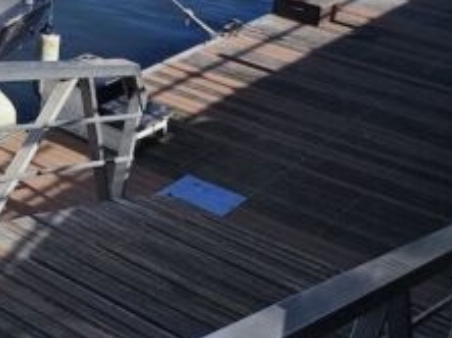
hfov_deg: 18.6
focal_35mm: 83
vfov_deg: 15.3
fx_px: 1083
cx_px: -350
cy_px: -269
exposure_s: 1/2450
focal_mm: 5.4
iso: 25
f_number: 1.8
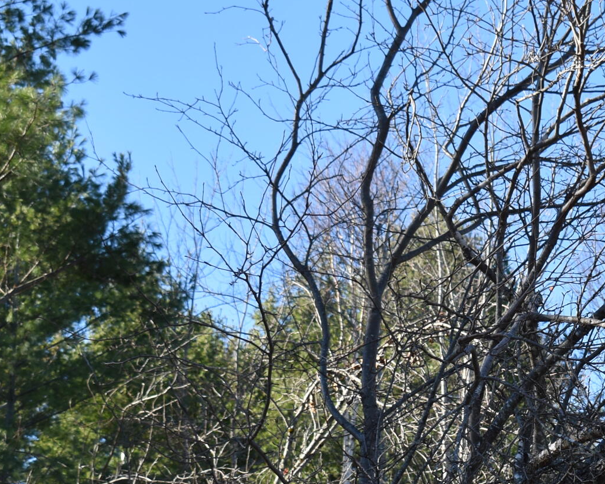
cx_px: 600
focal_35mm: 139
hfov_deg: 13.7
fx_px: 2488
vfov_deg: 11.0
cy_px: 475
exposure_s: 1/200
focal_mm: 34
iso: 100
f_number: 5.6
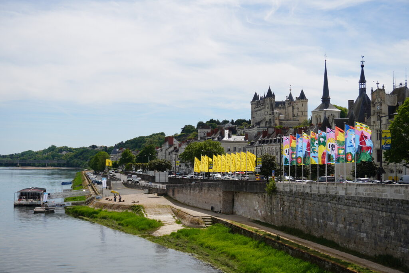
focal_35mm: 51
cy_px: 136
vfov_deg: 26.5
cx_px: 204
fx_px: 579
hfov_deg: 38.9
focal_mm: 34
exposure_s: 1/800
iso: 100
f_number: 5.6
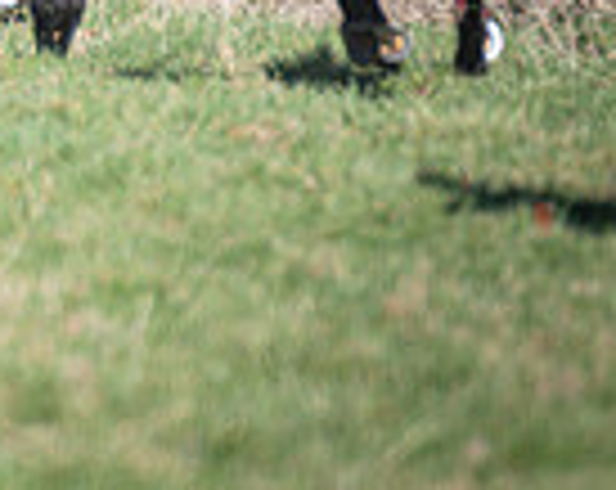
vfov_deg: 0.8
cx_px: -632
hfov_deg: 1.0
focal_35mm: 1949
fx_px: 35457
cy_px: -261
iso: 125
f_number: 4
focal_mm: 280
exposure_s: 1/1000
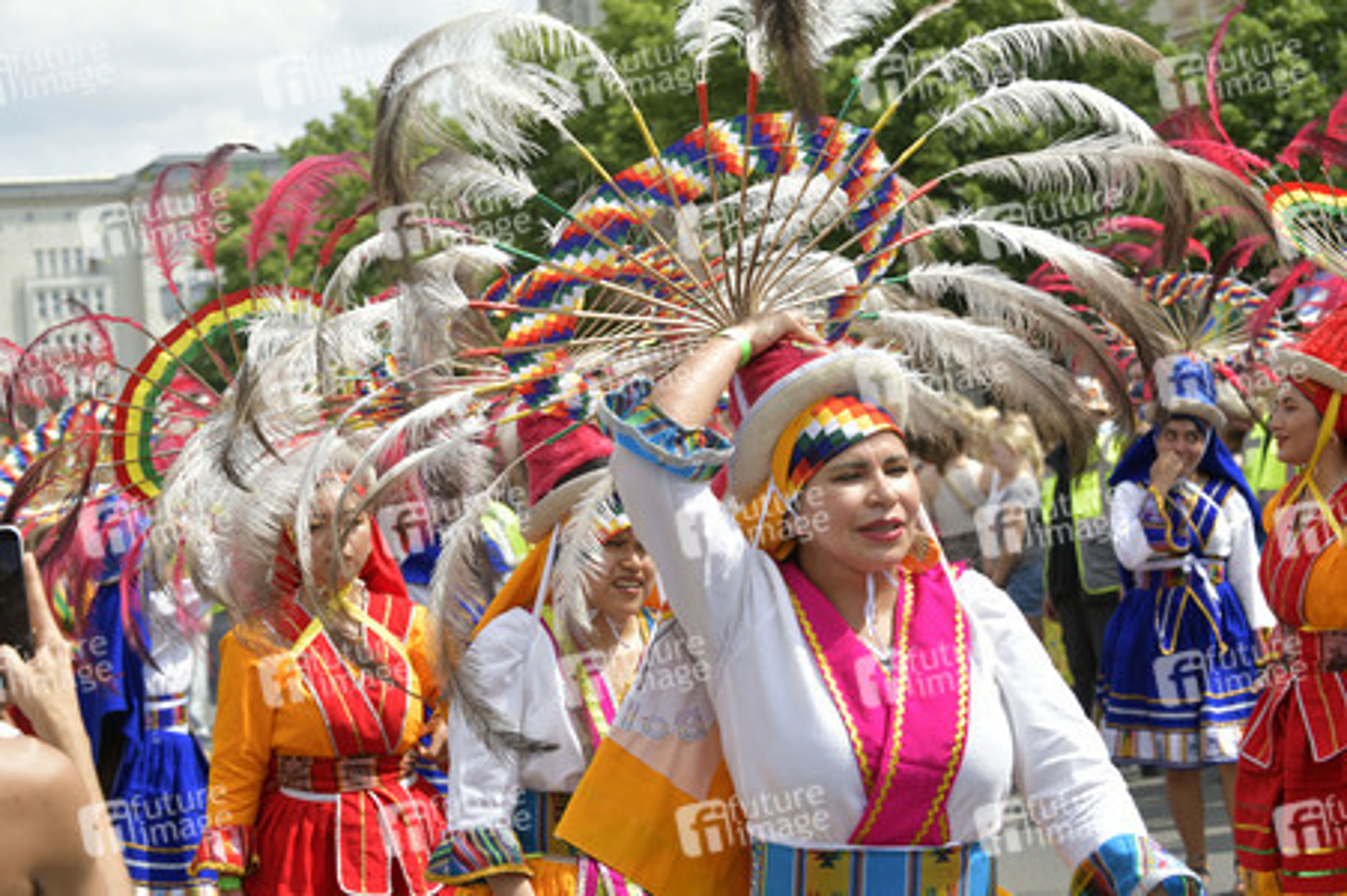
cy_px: 448
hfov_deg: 26.0
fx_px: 2916
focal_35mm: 78
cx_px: 674
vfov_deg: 17.5
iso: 160
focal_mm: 78
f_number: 6.3
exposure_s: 1/400
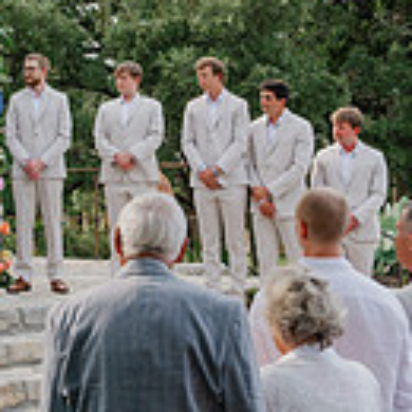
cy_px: 10
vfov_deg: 19.4
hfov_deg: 19.2
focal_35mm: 87
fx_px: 1172
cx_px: -25
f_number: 3.5
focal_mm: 29.5
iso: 200
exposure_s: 1/500
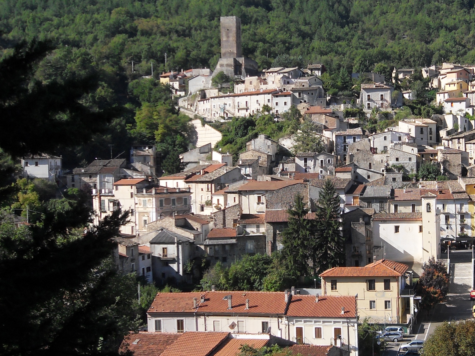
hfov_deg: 30.7
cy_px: 185
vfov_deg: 24.0
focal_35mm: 61
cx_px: 394
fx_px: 837
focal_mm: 6.3
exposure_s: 1/125
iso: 80
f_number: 8.2
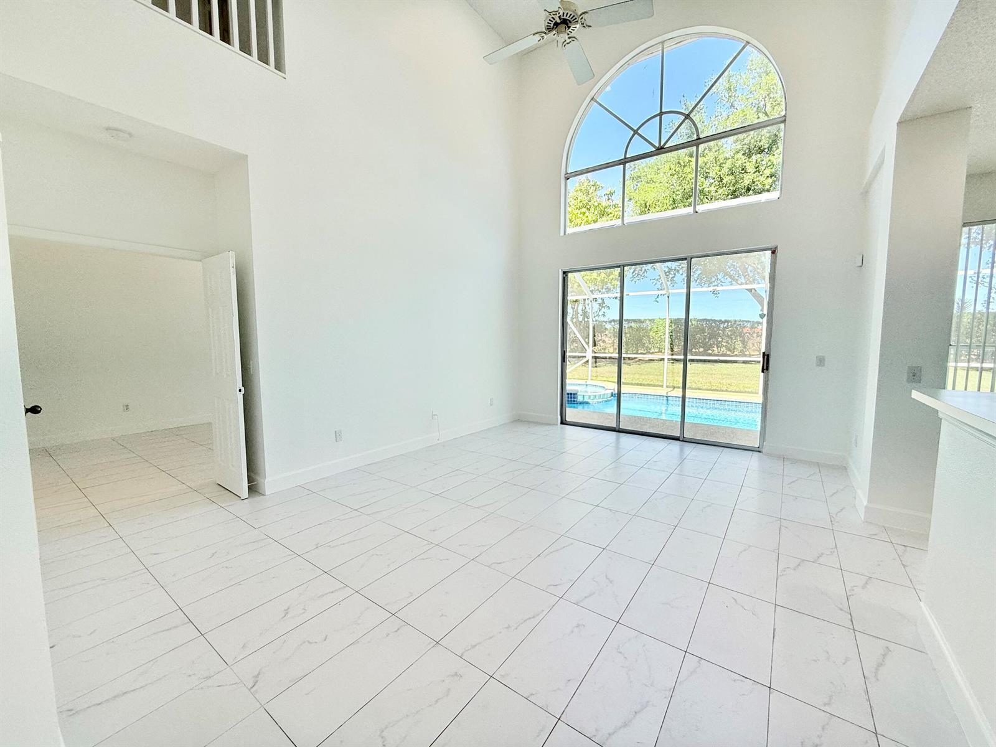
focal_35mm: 14
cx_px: 498
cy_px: 374
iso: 64
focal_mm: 2.22
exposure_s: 1/427
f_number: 2.2
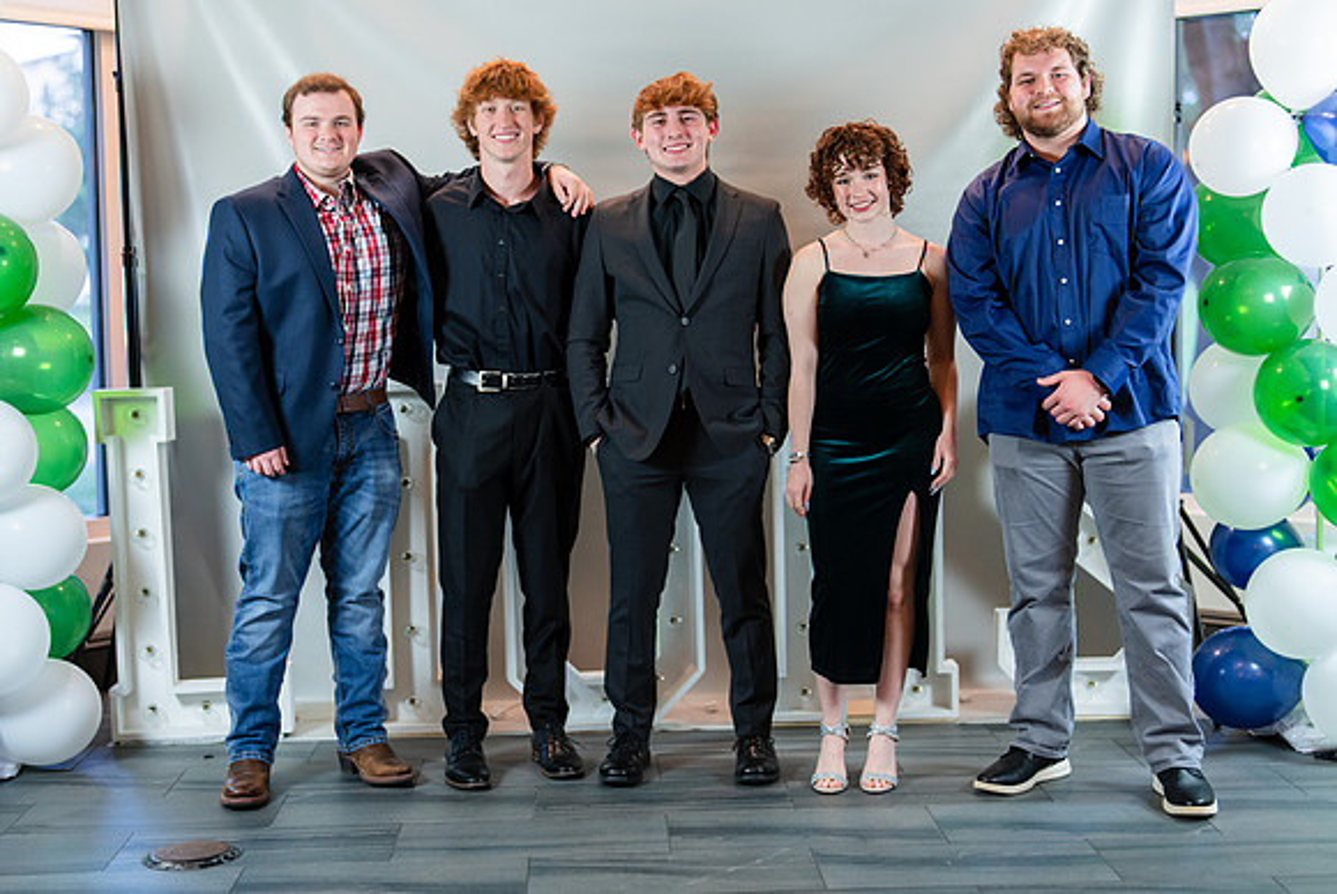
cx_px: 702
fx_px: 1989
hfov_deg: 37.2
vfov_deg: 25.3
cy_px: 426
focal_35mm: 53
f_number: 1.2
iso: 640
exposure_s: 1/320
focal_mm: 50
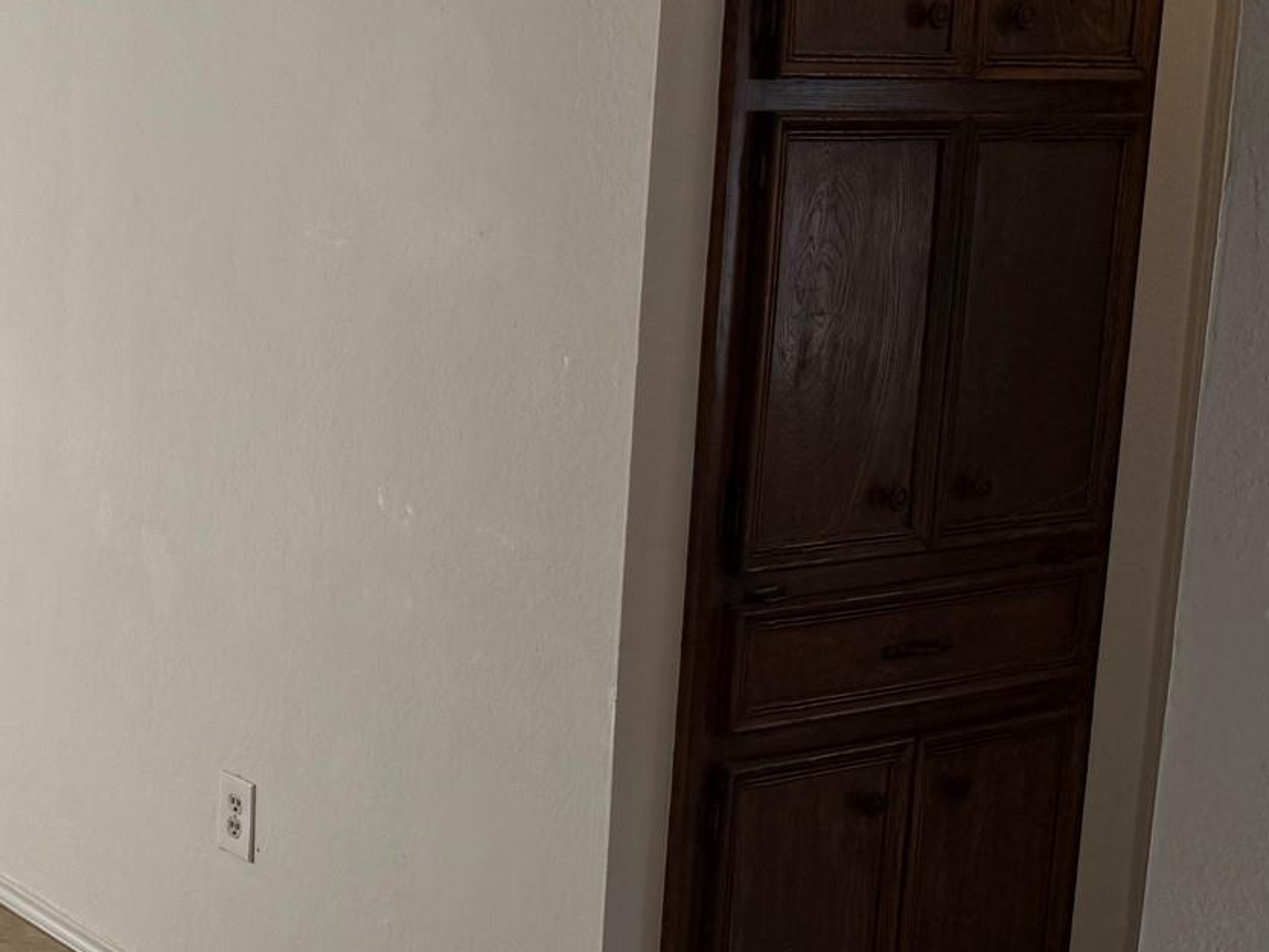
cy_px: 426
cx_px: -244
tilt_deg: -8.6
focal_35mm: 59
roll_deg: -0.6
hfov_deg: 28.5
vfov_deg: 24.8
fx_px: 2163
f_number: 1.78
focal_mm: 6.76
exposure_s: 1/677
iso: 100
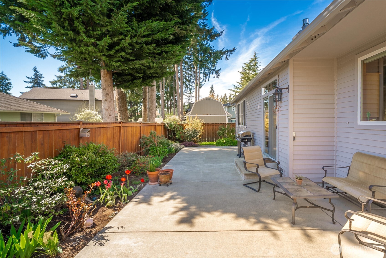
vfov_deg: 90.1
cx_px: 193
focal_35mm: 12
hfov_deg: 112.6
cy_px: 129
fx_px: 129
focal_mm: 12
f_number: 7.1
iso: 80
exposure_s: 1/80
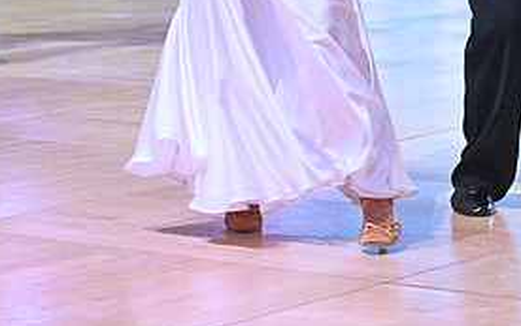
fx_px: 2373
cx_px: 316
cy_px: -158
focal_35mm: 167
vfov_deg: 7.7
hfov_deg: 12.5
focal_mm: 78
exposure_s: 1/250
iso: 2000
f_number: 4
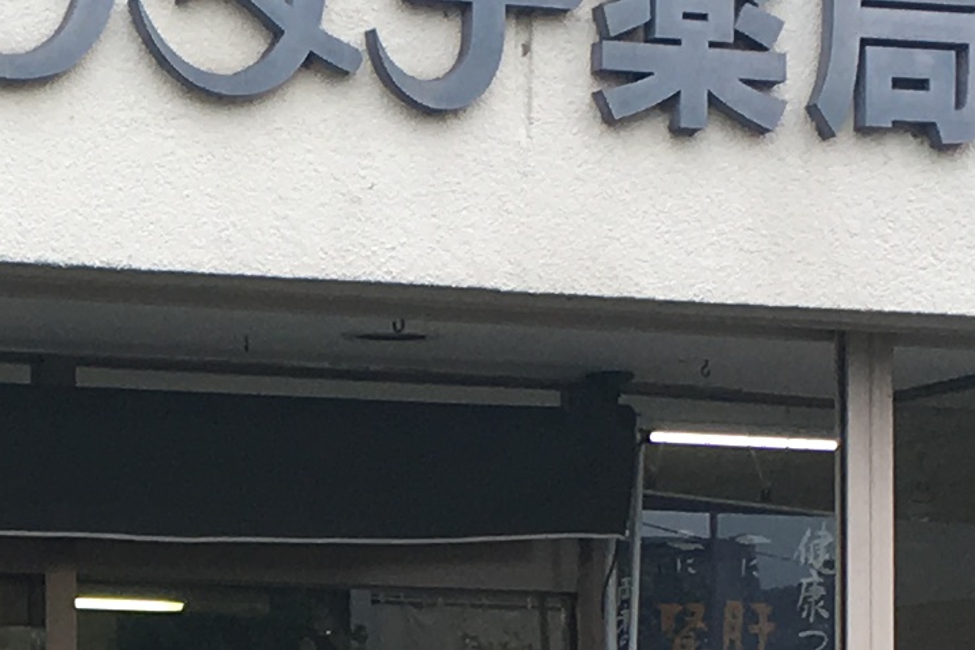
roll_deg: -0.2
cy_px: 921
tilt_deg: +2.0
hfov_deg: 11.9
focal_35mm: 169
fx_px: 4577
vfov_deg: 8.0
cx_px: -229
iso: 25
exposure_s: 1/246
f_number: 2.2
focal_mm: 4.15
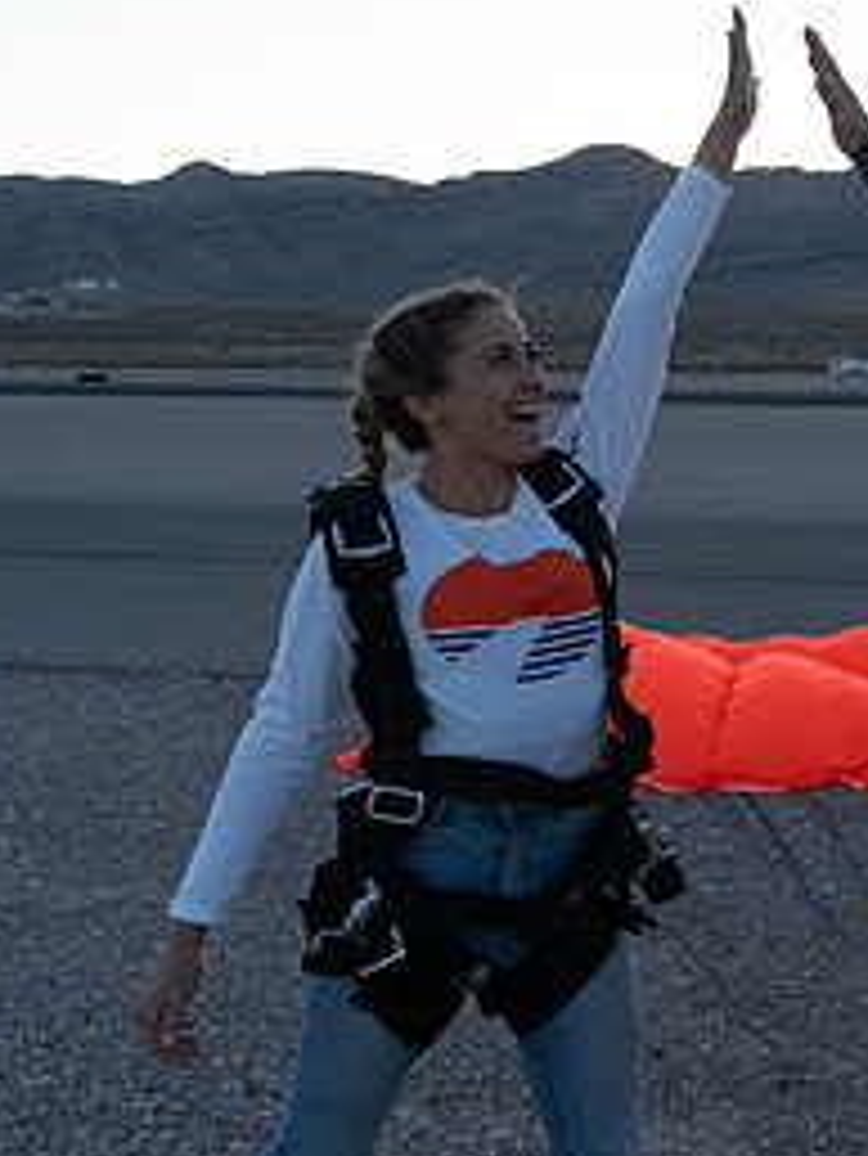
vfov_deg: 36.7
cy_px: 475
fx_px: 1737
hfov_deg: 25.3
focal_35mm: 52
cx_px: 1030
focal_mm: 24
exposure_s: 1/2000
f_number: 5
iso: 1250
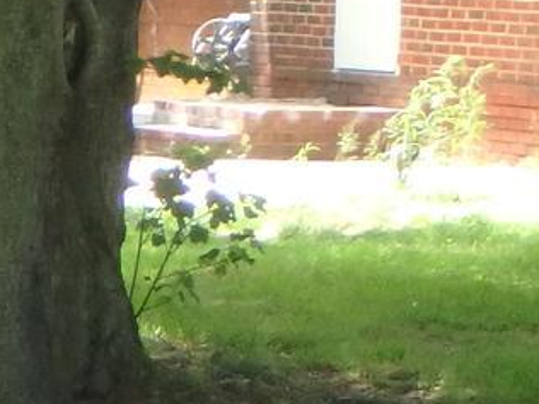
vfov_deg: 5.4
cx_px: 1469
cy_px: -160
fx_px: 4235
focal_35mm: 272
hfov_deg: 6.7
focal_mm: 7.5
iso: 200
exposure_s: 1/60
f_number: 5.2
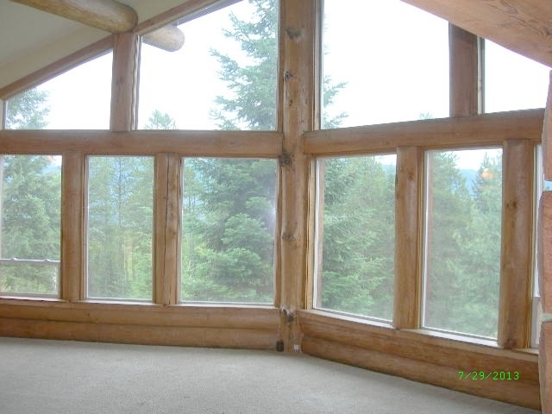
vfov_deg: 37.7
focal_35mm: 38
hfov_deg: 49.0
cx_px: 276
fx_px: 606
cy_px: 207
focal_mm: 7.8
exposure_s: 1/30
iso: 50
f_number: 2.8
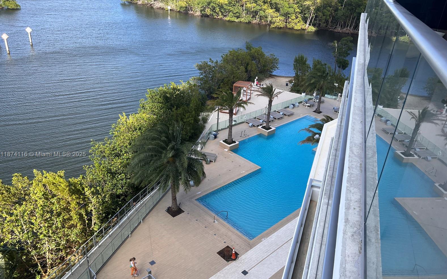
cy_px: 155
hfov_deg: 66.5
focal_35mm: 28
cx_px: 222
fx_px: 341
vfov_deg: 44.5
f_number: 1.5
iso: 50
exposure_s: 1/1698
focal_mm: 5.7
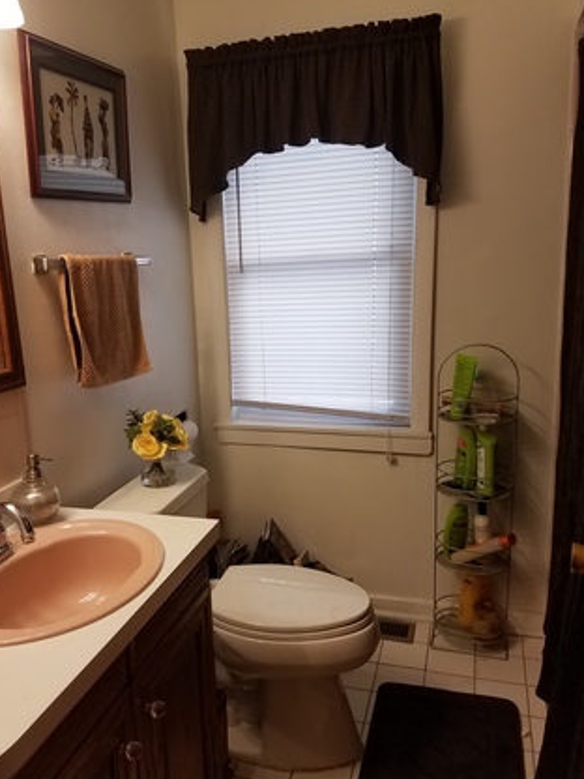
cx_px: 266
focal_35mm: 30
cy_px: 395
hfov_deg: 46.7
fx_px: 675
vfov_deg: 60.0
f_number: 1.7
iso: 80
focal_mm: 4.2
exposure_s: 1/60
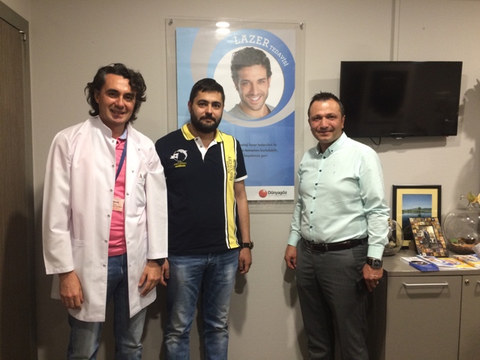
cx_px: 240
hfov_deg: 61.7
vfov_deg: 48.2
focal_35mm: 29
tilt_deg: -3.8
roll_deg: +1.4
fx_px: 402
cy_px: 180
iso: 200
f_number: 2.2
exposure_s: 1/33
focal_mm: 4.15
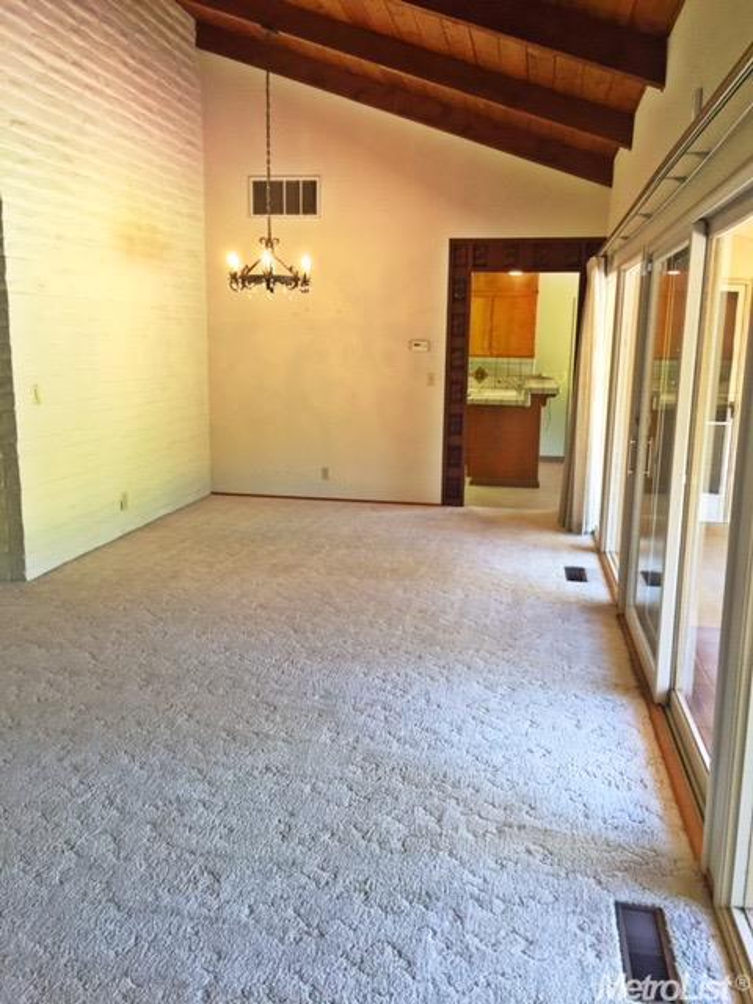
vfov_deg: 61.7
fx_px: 841
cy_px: 502
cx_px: 376
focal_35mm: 29
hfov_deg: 48.2
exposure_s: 1/30
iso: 40
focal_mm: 4.15
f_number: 2.2
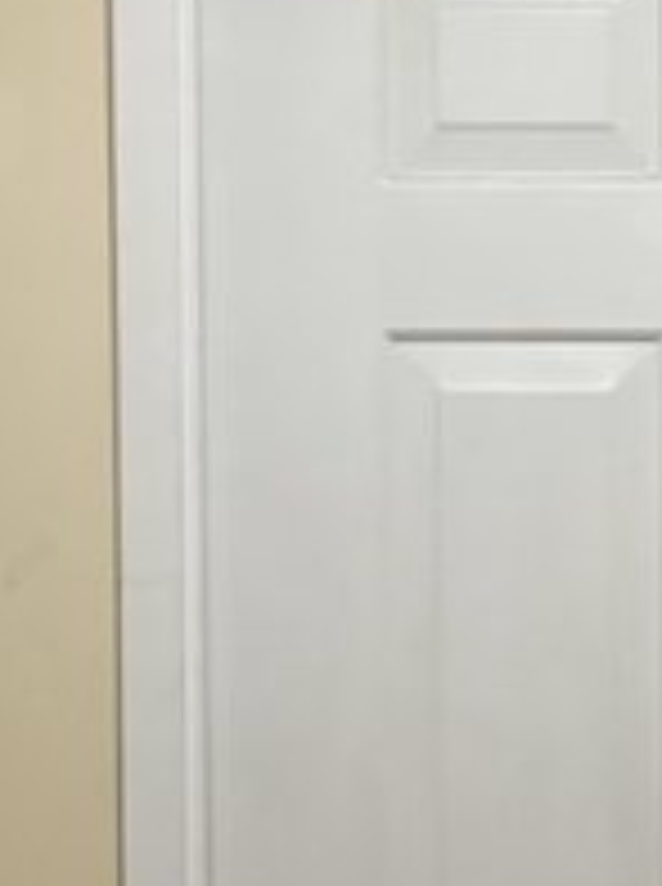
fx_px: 5551
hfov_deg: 6.8
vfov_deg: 8.9
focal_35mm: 217
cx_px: 680
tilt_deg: -7.4
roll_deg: -0.1
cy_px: 1289
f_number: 2.2
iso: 640
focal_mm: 7.5
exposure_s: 1/30
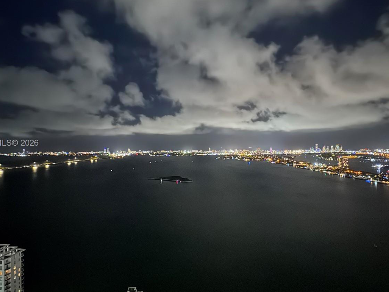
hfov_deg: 81.6
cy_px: 144
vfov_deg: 66.0
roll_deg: +0.4
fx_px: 225
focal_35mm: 20
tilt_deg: -0.1
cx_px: 208
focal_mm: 2.22
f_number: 2.2
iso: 3200
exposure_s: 1/8
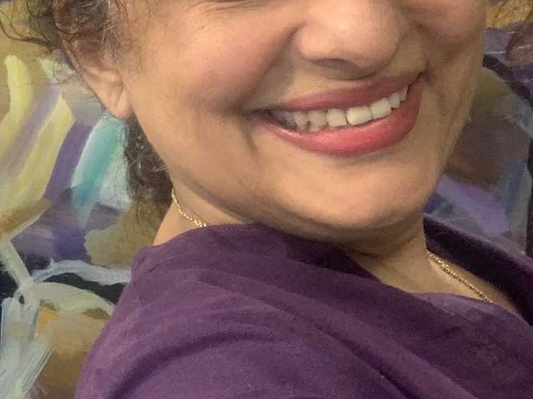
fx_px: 1324
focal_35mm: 86
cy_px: 167
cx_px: -103
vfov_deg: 17.1
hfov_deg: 21.2
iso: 200
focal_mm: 2.87
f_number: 2.2
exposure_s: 1/33
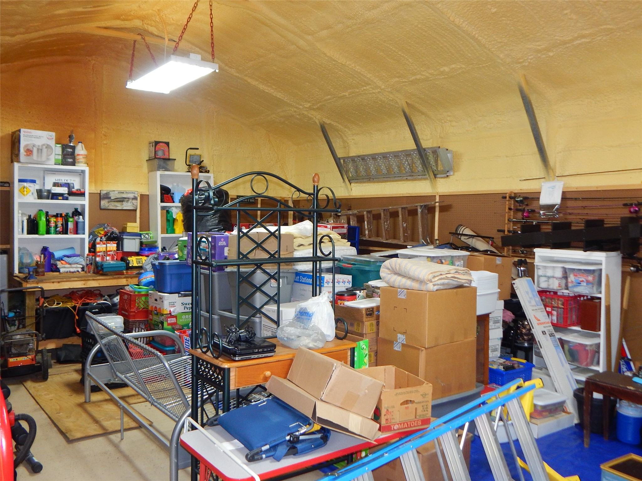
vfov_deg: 45.4
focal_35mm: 31
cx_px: 321
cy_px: 240
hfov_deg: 58.4
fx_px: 575
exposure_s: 1/30
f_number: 3.2
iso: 250
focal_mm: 5.6
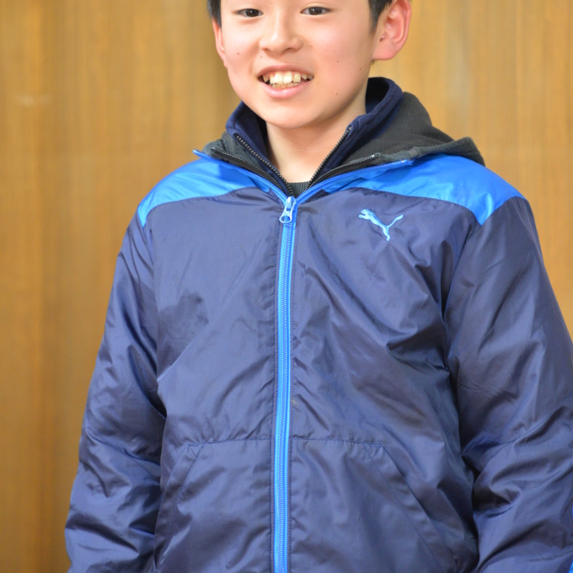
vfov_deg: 5.5
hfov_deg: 5.5
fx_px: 5993
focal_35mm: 320
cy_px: 212
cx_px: 286
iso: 1600
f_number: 5.6
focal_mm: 250
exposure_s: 1/50
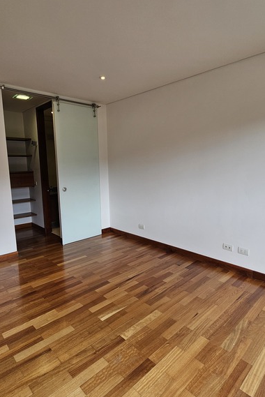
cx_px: 132
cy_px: 200
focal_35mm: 19
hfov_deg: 64.6
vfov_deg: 86.9
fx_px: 210
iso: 50
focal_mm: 2.2
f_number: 2.2
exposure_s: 1/160
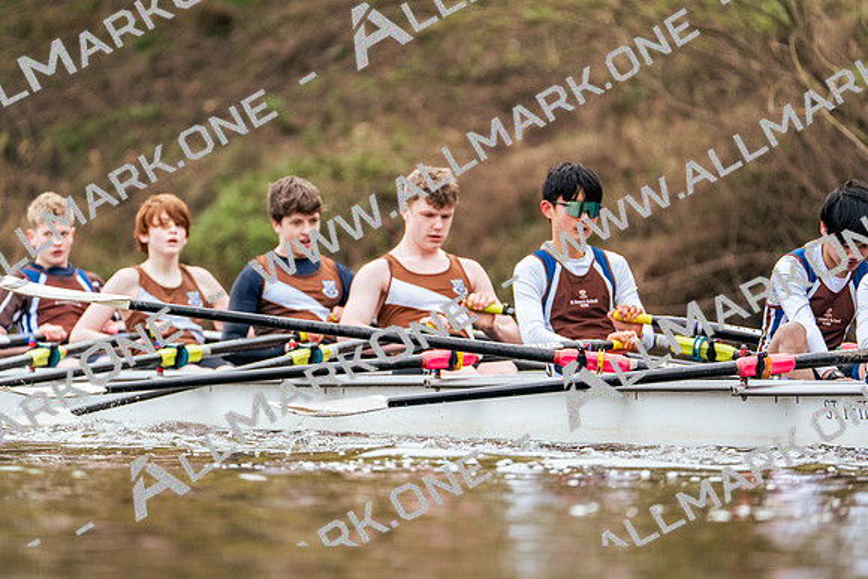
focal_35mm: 600
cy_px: 290
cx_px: 434
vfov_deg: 2.3
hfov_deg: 3.4
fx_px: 14469
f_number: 6.3
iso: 2500
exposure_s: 1/2000
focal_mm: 600
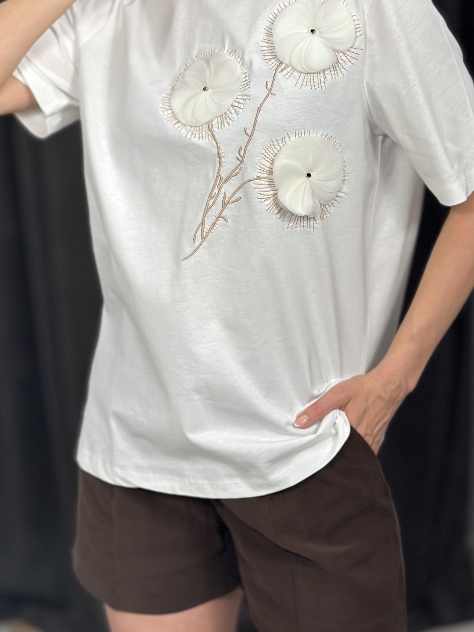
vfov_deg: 23.9
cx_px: 258
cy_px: 179
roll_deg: +0.9
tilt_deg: -6.2
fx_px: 1479
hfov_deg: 18.2
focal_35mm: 81
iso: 80
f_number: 1.78
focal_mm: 6.86
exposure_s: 1/138
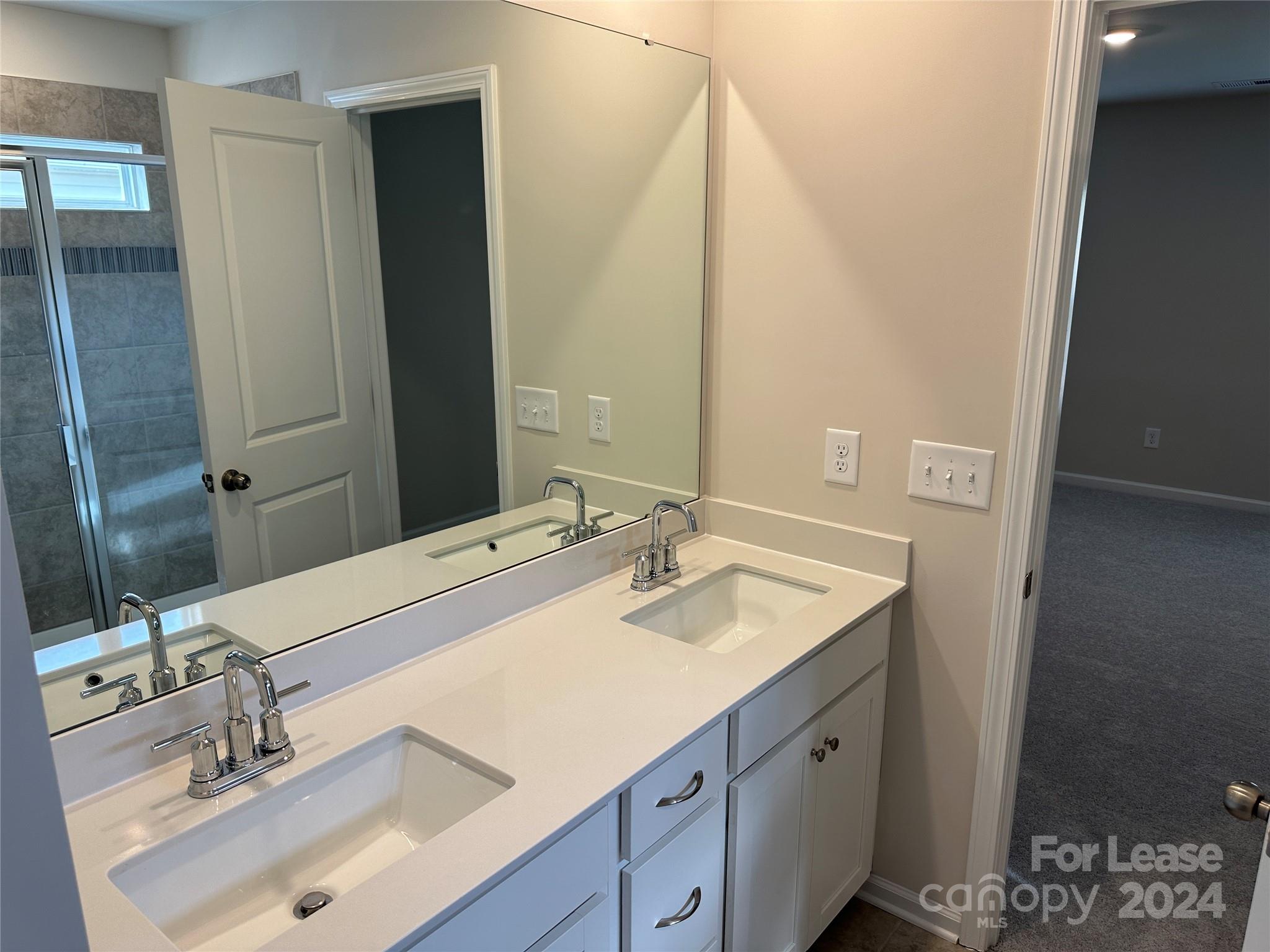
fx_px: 881
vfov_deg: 56.8
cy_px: 476
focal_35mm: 24
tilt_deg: -13.0
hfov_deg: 71.6
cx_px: 635
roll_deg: -0.2
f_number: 1.78
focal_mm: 6.86
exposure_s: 1/120
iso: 80
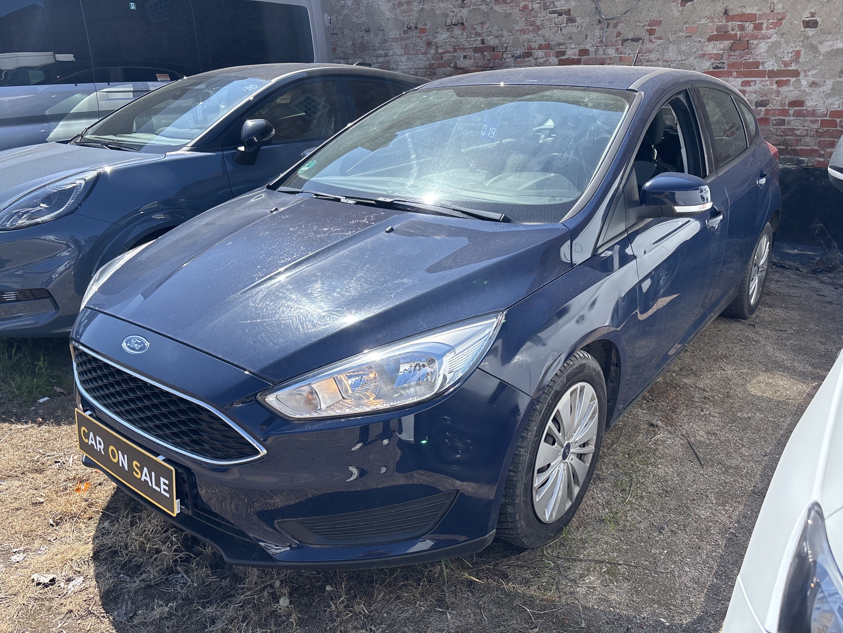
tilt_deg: -18.3
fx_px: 633
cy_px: 316
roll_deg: -1.3
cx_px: 422
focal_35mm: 26
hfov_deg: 67.3
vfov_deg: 53.1
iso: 50
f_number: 1.6
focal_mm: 5.96
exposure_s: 1/1567
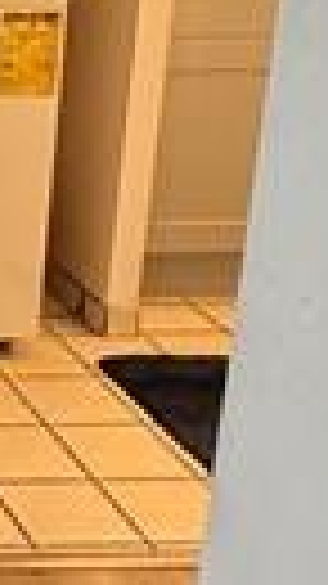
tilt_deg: -13.4
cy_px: 45
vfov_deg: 23.0
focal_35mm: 90
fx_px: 1393
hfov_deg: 10.7
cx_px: -544
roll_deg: +0.1
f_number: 2.2
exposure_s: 1/60
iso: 500
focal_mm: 2.22
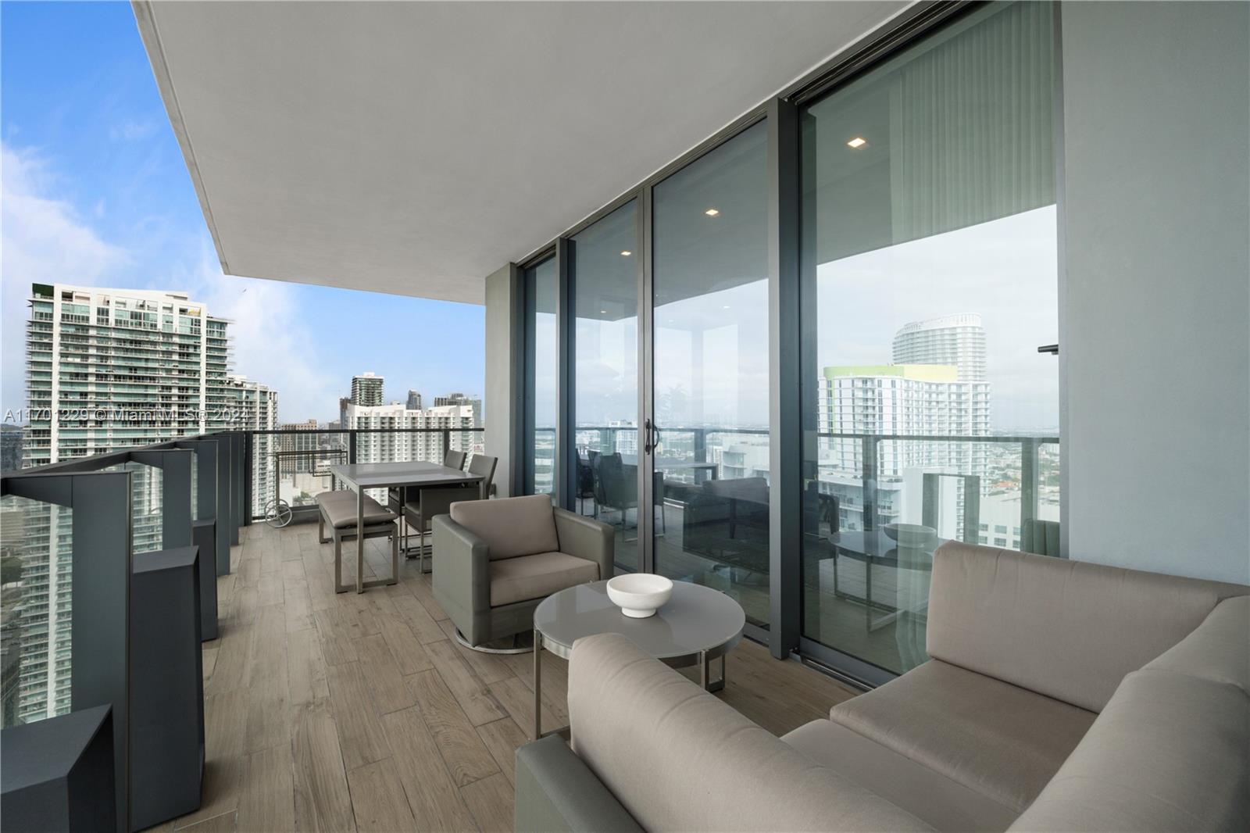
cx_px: 625
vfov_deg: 77.3
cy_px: 416
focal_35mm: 15
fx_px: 521
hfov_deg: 100.4
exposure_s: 1/8
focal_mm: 10
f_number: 9
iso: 100
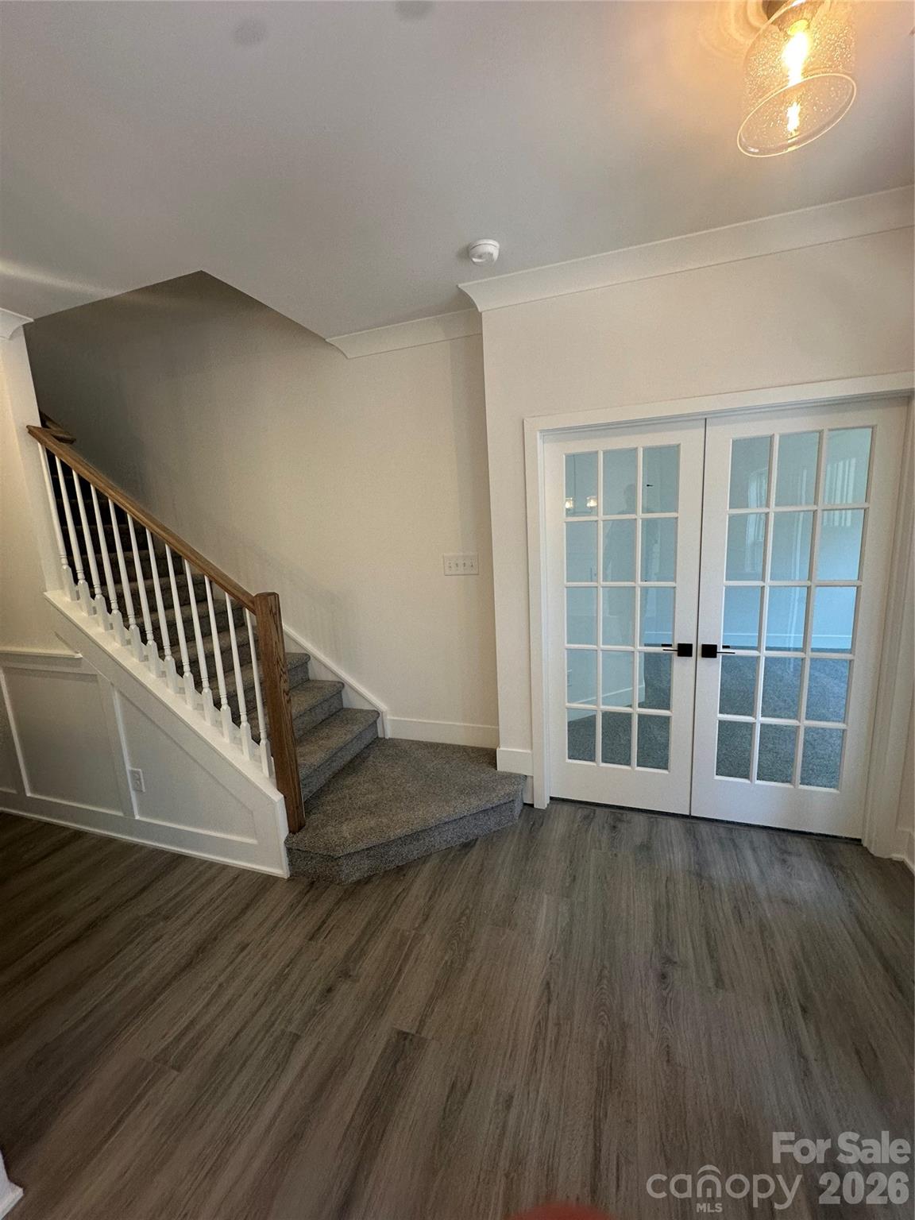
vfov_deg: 102.1
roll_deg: +2.6
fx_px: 493
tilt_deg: -8.8
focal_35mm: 14
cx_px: 458
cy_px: 610
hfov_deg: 85.7
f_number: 2.2
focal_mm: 2.22
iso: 125
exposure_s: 1/120
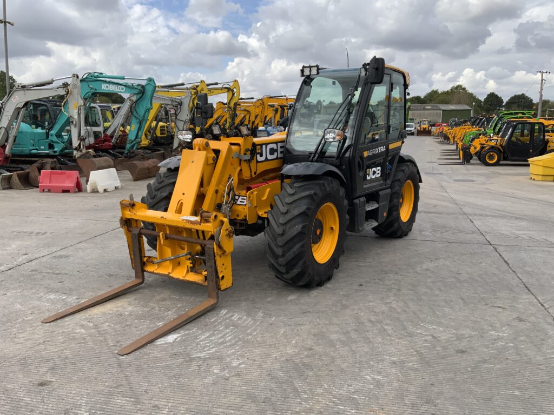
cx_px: 277
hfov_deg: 61.7
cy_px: 208
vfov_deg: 48.2
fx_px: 464
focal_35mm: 29
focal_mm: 3
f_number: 1.8
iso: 16
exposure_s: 1/1577
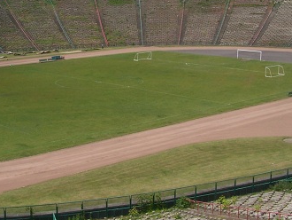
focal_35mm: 69
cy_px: 64
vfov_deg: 21.2
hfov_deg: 27.8
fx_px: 582
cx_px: 77
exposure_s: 1/250
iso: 80
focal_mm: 6.3
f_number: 8
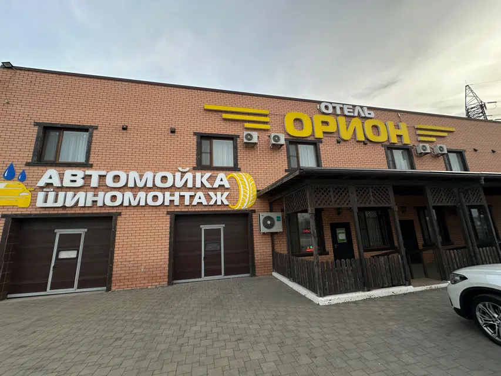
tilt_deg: +11.9
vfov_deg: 85.7
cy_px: 188
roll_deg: +1.5
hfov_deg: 102.1
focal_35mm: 14
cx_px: 250
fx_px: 203
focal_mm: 2.22
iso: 40
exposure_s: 1/217
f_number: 2.2
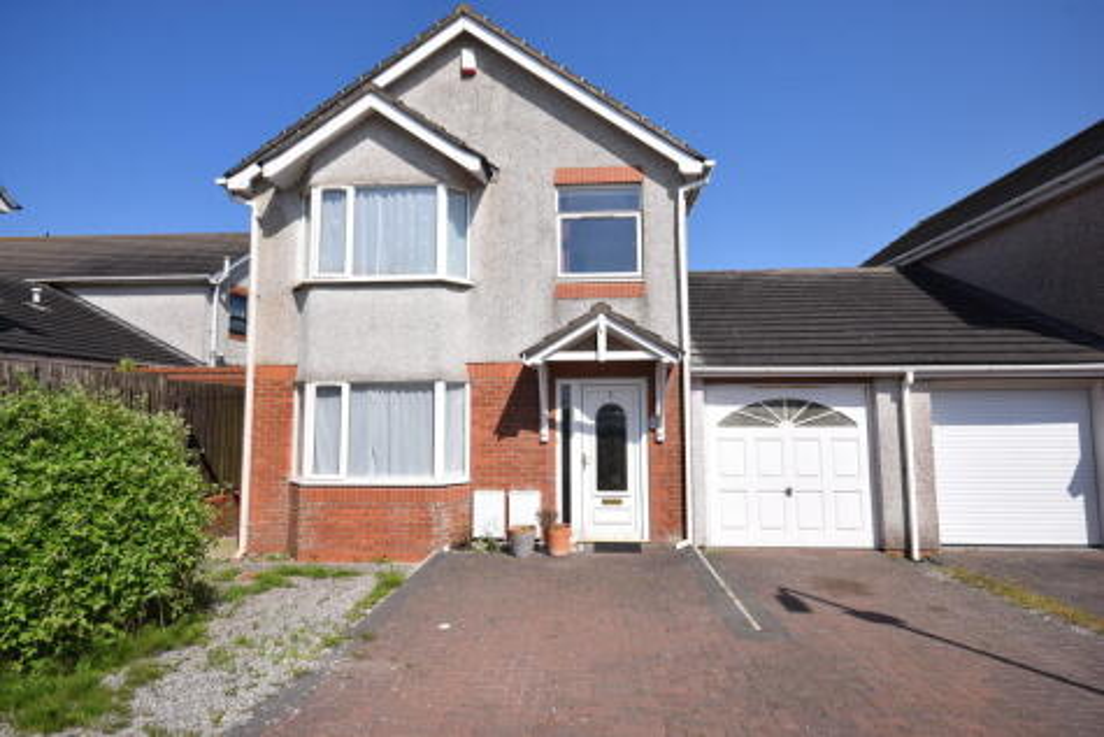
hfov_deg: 90.0
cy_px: 368
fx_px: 552
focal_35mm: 18
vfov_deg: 67.4
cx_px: 552
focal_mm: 12
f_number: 10
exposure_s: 1/400
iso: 200
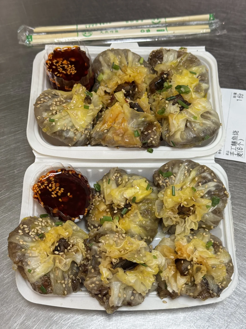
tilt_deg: -60.4
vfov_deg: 39.7
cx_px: 123
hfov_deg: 30.3
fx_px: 455
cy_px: 164
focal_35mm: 48
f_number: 1.78
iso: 125
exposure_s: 1/100
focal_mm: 6.76
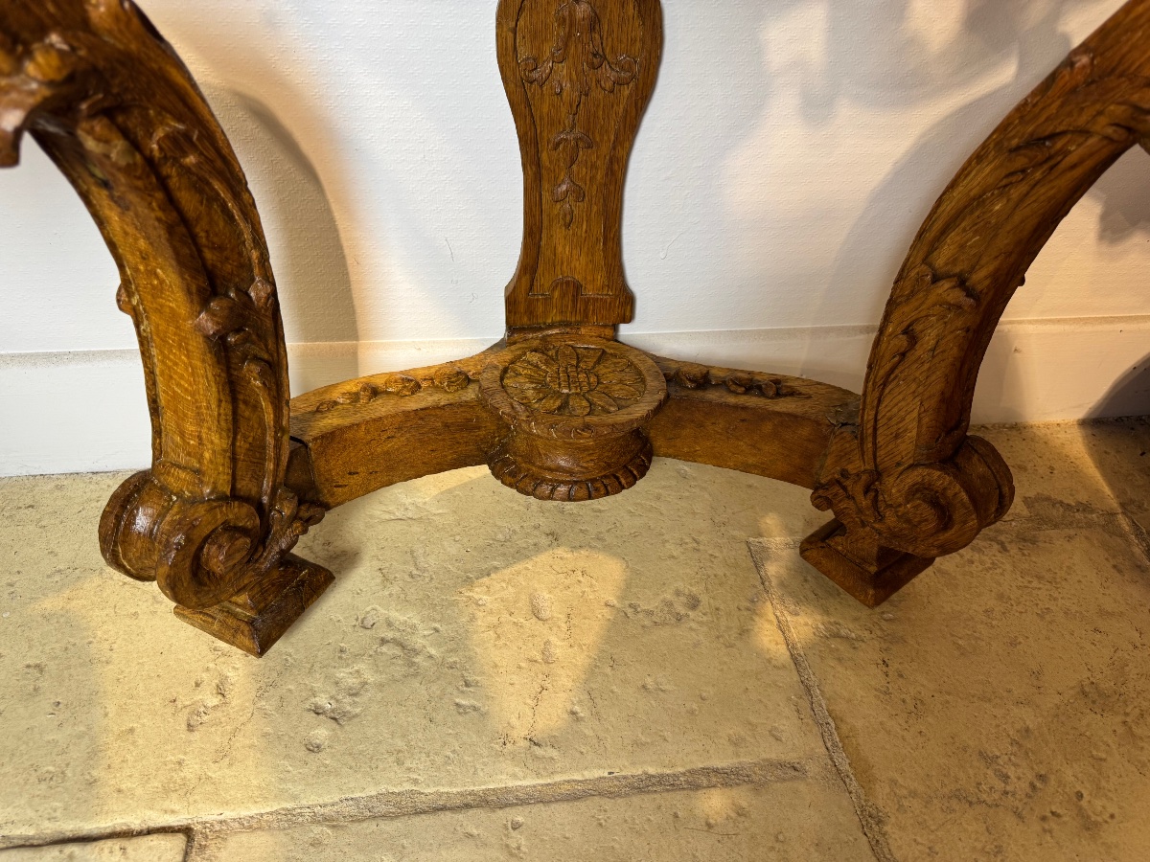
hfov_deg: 71.6
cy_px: 431
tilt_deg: -39.5
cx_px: 575
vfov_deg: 56.8
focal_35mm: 24
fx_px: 797
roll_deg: -2.7
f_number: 1.78
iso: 100
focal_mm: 6.76
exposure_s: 1/100
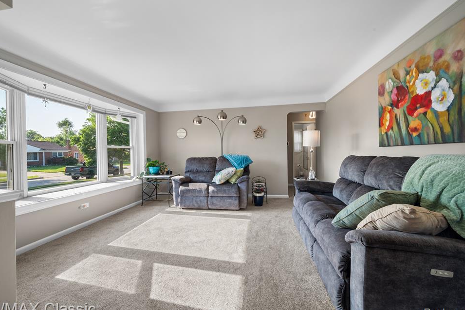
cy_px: 155
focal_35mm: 15
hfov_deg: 100.3
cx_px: 224
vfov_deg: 77.3
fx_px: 194
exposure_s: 1/5
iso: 100
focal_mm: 14
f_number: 11
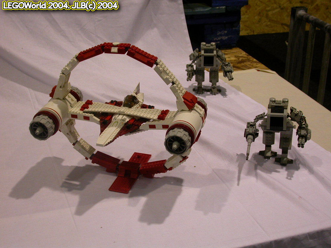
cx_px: 166
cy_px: 124
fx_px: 555
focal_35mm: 58
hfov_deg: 33.2
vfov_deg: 25.2
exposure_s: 1/34.4
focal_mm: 12
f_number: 3
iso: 100
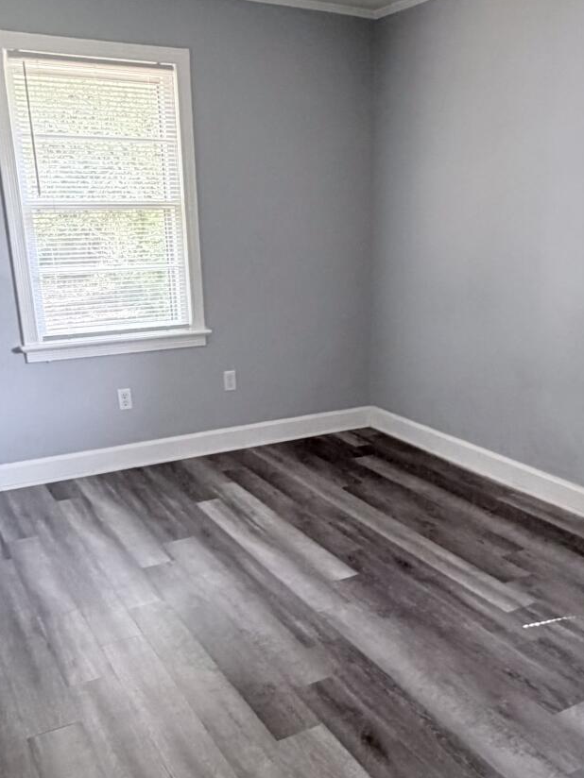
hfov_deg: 41.7
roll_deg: +0.0
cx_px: 338
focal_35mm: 34
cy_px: 454
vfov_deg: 53.7
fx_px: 765
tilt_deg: -17.2
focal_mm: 2.22
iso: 400
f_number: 2.2
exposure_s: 1/60
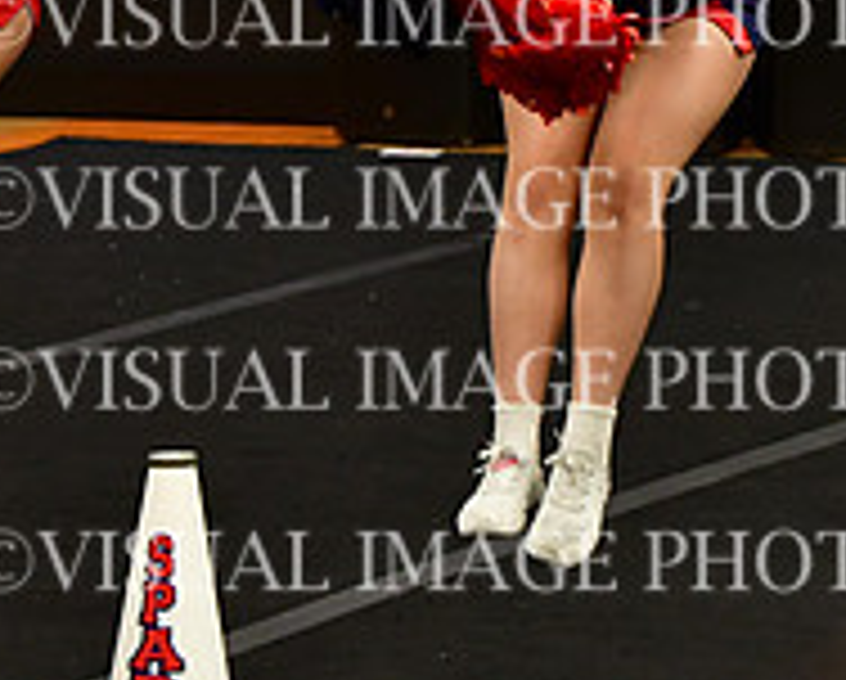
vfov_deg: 3.6
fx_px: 10658
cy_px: -74
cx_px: 621
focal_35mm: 425
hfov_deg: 4.5
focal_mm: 98
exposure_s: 1/500
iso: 4000
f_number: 4
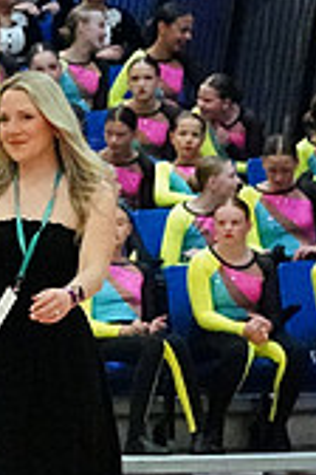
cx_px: -463
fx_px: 6543
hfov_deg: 2.7
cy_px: 318
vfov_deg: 4.1
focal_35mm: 497
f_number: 4
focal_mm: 96
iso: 25600
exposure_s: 1/1000
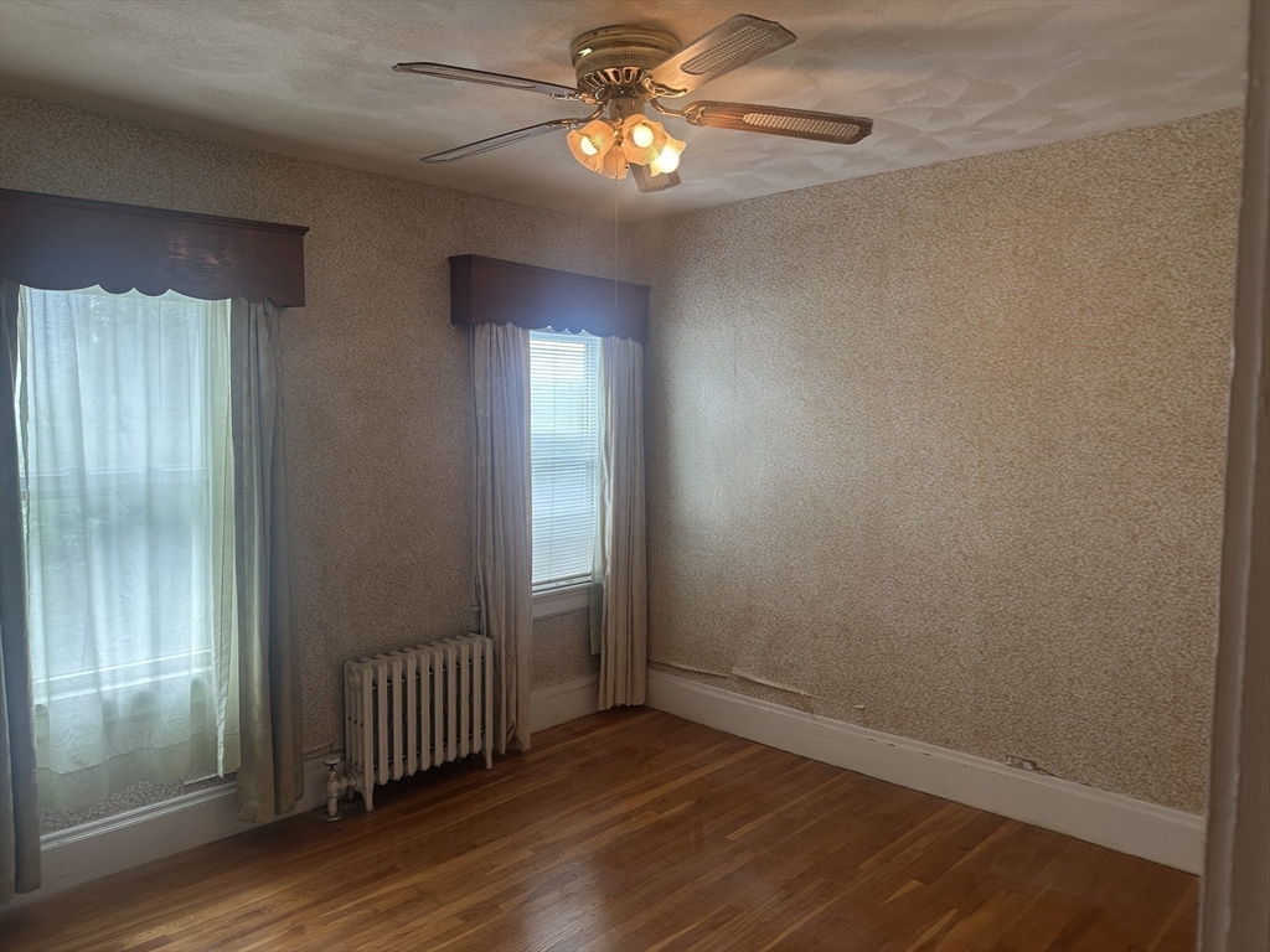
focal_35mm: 24
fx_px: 881
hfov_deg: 71.6
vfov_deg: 56.8
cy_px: 476
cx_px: 635
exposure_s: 1/134
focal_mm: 6.86
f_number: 1.78
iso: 64
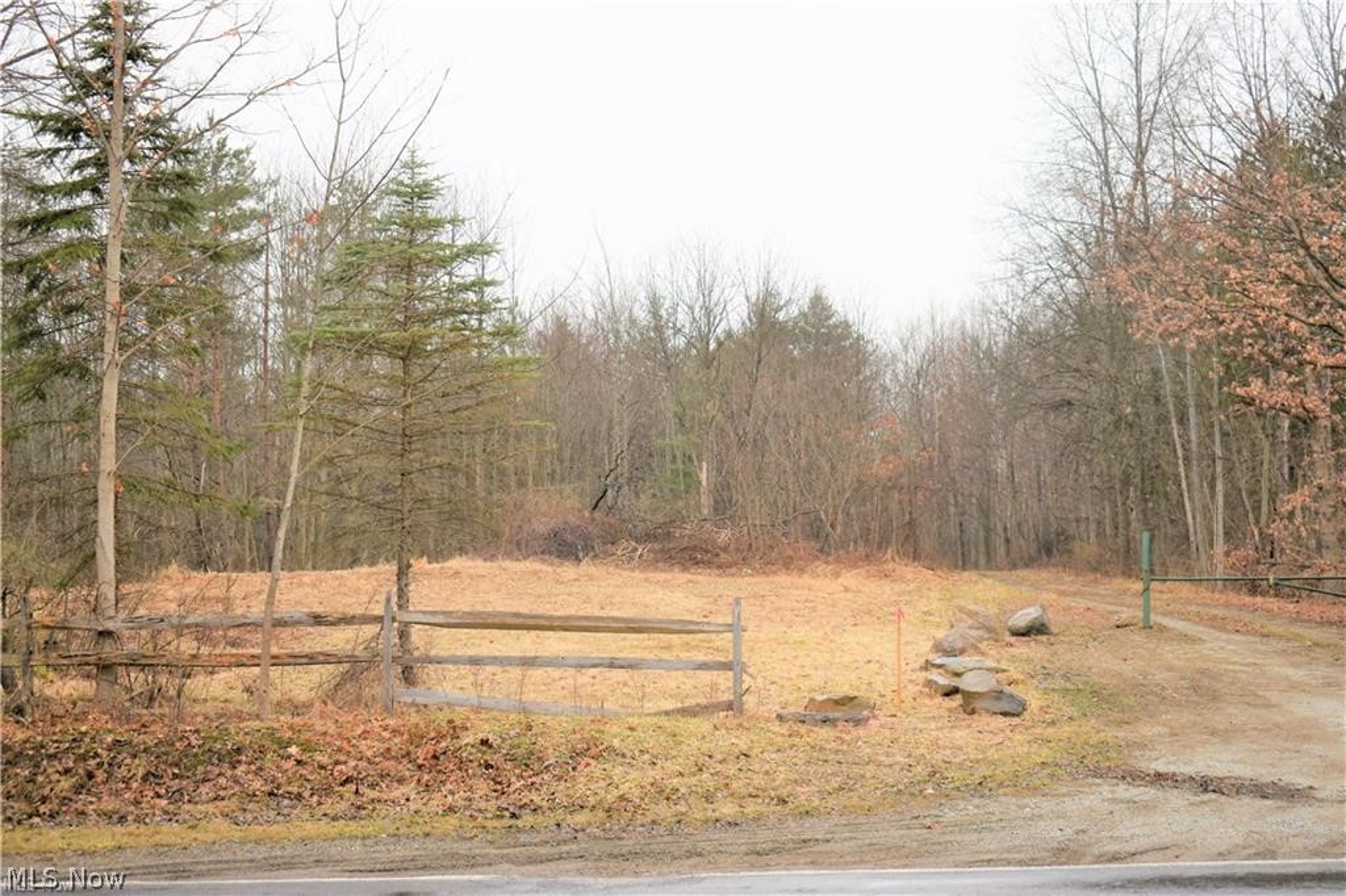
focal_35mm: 51
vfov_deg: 26.5
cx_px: 673
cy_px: 448
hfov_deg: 38.9
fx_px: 1906
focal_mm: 34
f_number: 5
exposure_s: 1/200
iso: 180
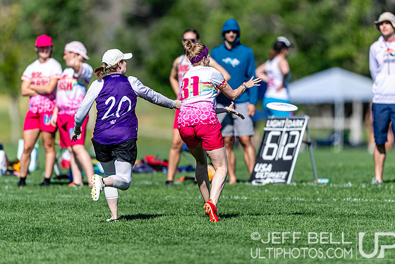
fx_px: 6817
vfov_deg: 2.2
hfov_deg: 3.3
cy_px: 130
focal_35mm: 621
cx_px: 204
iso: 100
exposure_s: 1/2500
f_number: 2.8
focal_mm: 400
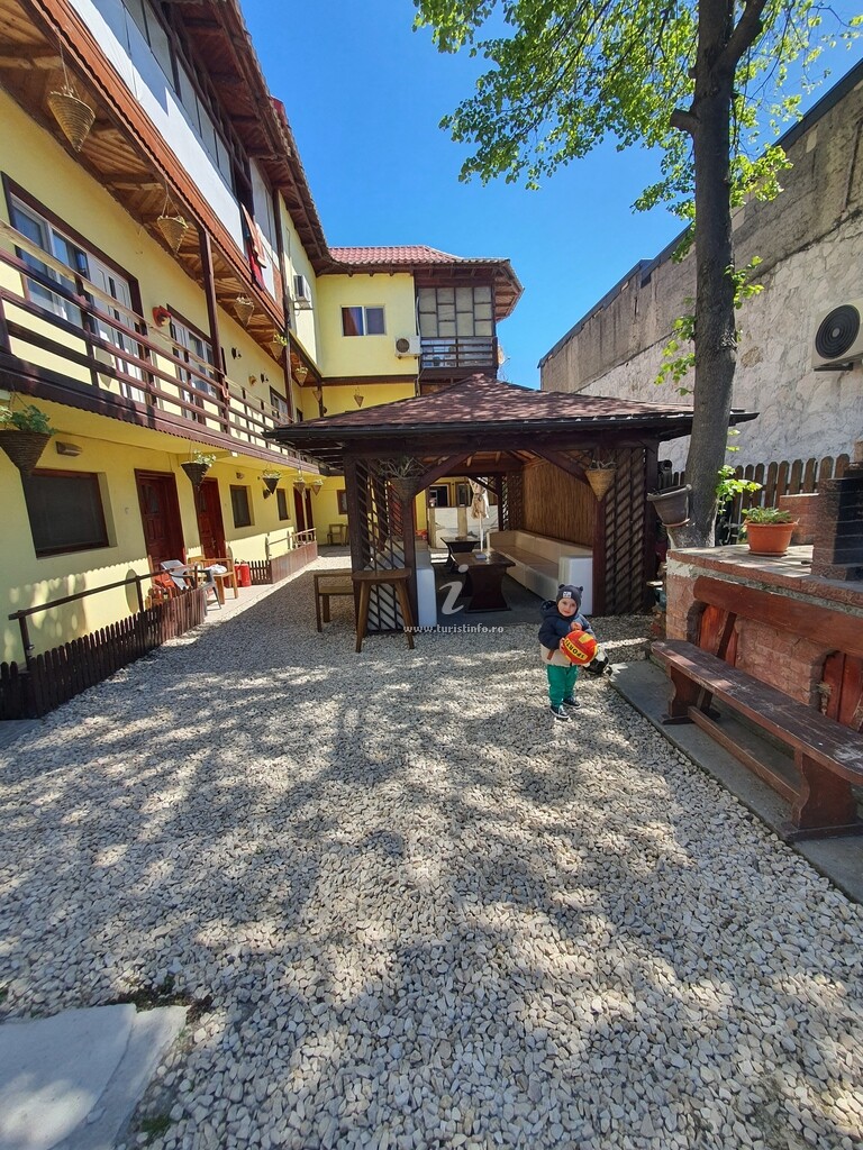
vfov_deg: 106.2
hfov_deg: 89.9
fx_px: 432
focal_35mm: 13
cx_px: 432
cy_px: 575
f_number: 2.2
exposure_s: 1/441
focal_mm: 1.8
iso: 50
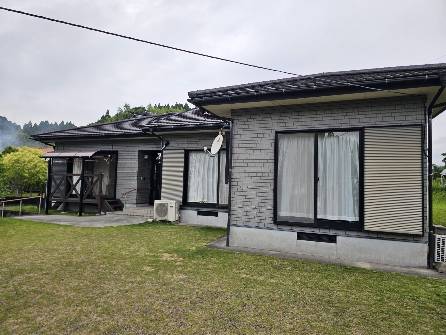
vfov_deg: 58.9
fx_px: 296
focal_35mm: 23
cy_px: 168
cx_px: 223
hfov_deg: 73.9
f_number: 1.7
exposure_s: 1/205
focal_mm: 6.3
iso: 10
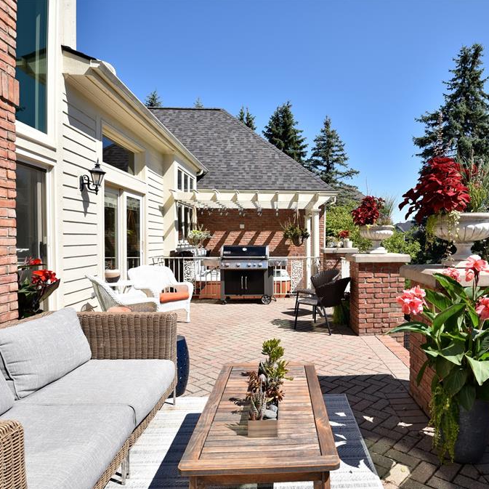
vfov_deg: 69.6
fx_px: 352
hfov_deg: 67.4
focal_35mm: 22
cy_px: 246
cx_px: 332
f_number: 10
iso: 160
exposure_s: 1/200
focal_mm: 17
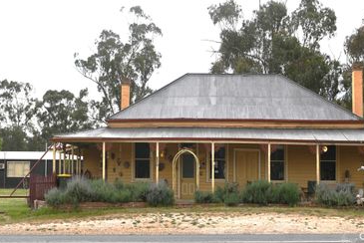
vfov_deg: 25.1
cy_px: 100
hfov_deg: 36.8
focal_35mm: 54
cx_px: 187
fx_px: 546
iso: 100
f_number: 5.6
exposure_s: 1/200
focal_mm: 28
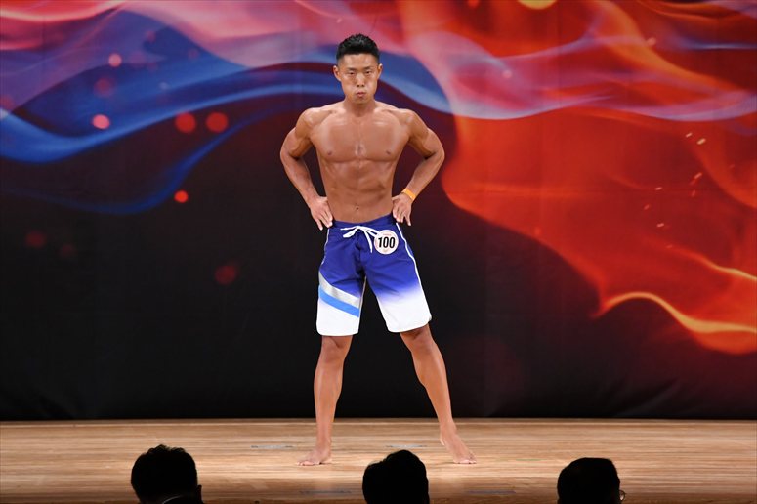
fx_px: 5044
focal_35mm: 240
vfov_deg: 5.7
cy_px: 252
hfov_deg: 8.6
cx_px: 378
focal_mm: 160
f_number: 5.6
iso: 2800
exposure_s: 1/400
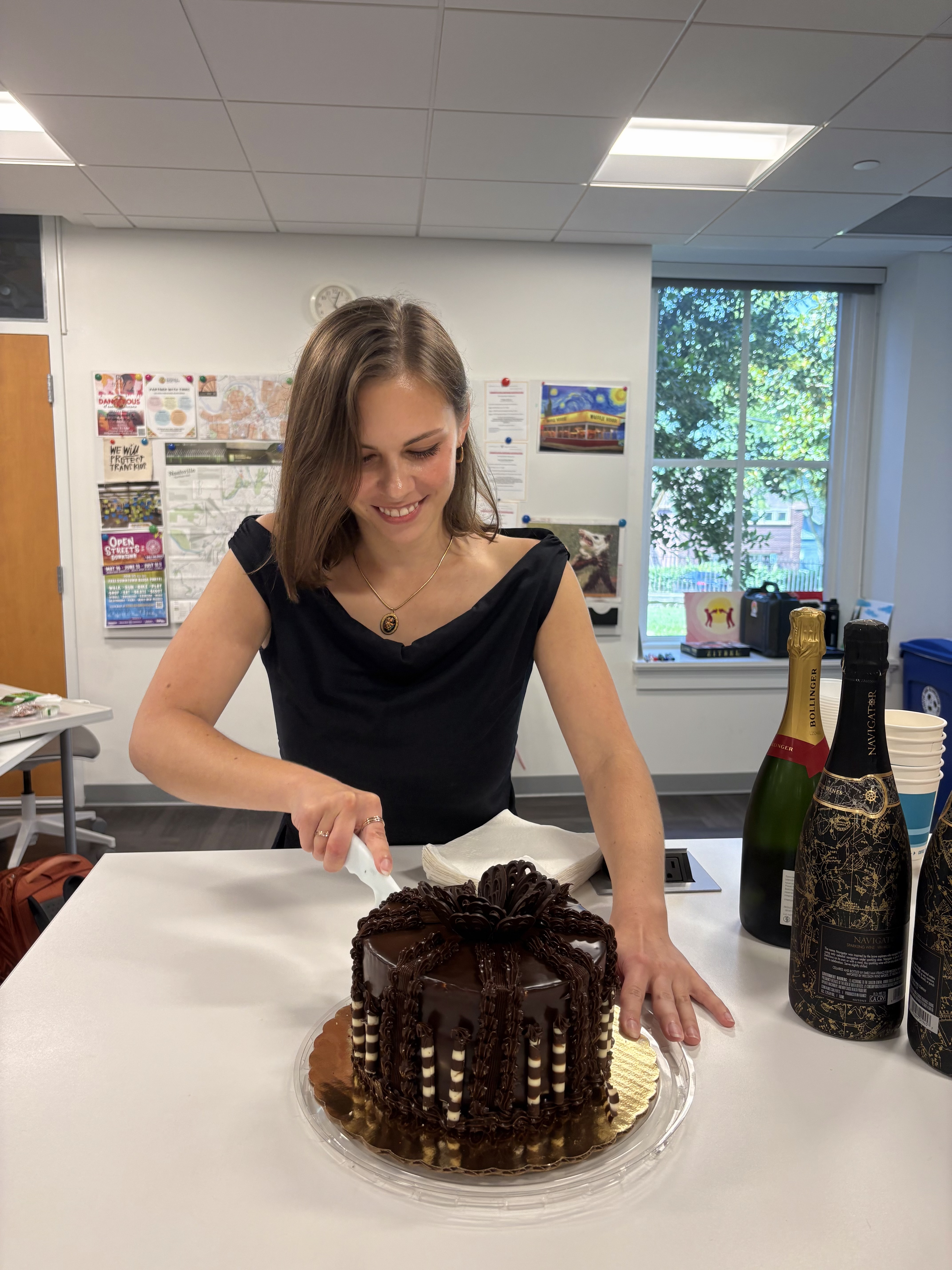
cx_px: 476
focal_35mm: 26
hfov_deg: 53.1
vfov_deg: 67.3
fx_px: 953
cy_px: 635
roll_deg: -0.4
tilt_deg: -7.2
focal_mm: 5.96
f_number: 1.6
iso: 100
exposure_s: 1/120
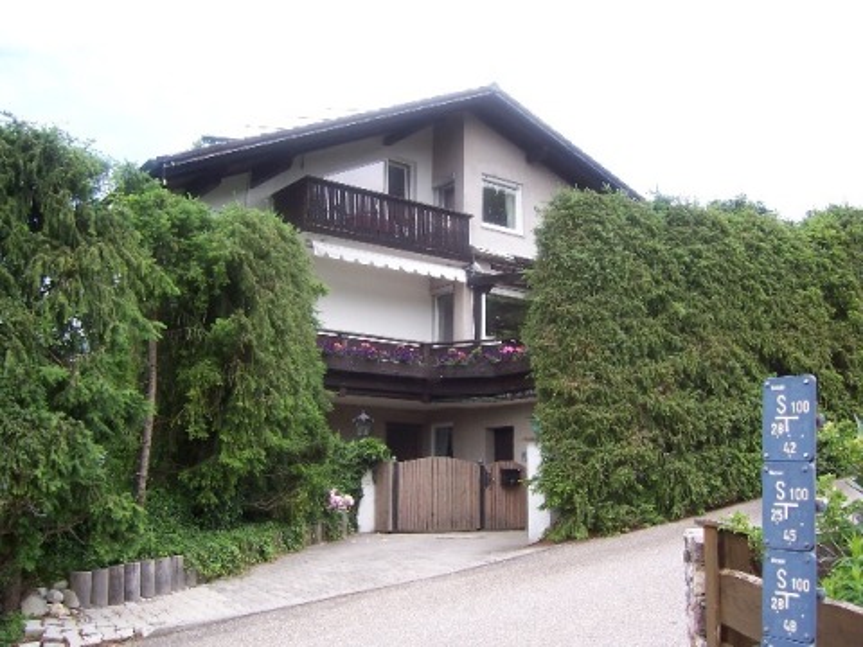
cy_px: 324
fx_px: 898
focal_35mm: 36
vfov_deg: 39.7
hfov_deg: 51.4
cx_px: 432
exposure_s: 1/350
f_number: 3
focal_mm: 6
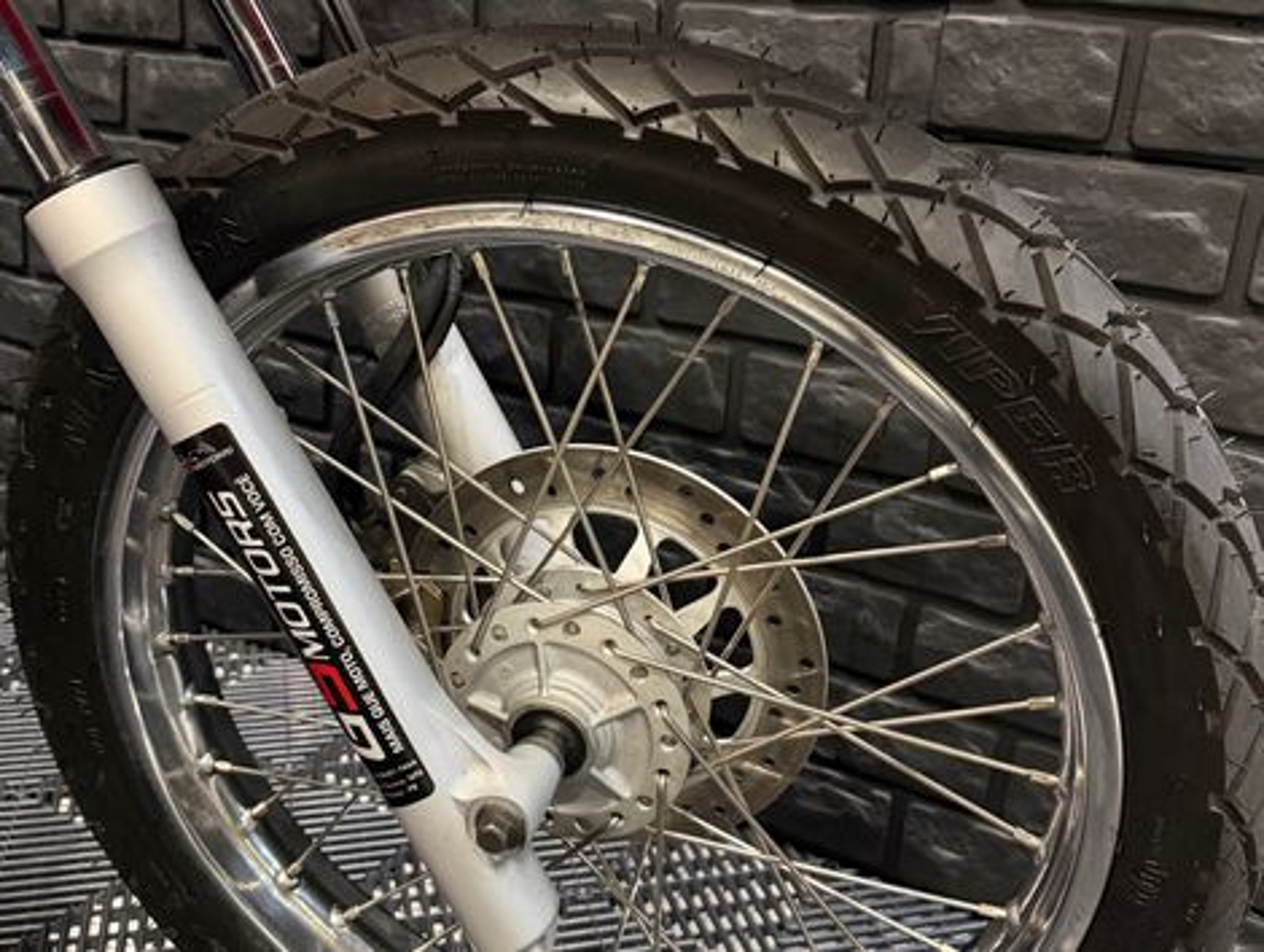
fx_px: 878
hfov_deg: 71.5
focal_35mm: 24
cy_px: 476
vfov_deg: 56.9
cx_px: 632
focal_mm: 6.76
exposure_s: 1/60
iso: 800
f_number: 1.78
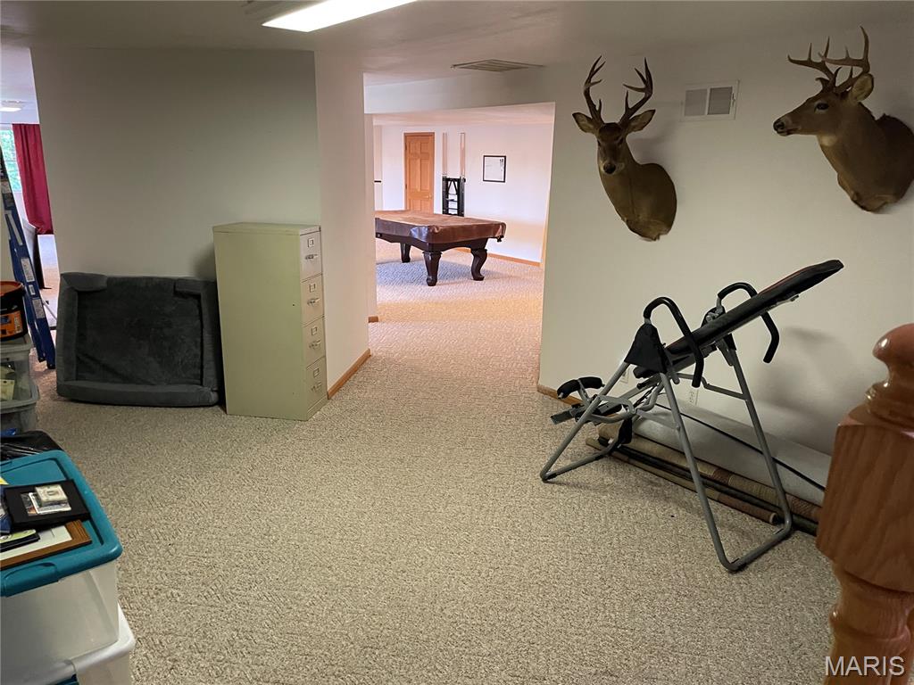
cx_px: 457
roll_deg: -0.7
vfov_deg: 53.1
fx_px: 687
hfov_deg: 67.3
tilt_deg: -15.1
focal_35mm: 26
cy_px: 342
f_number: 1.6
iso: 400
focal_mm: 4.2
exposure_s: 1/40
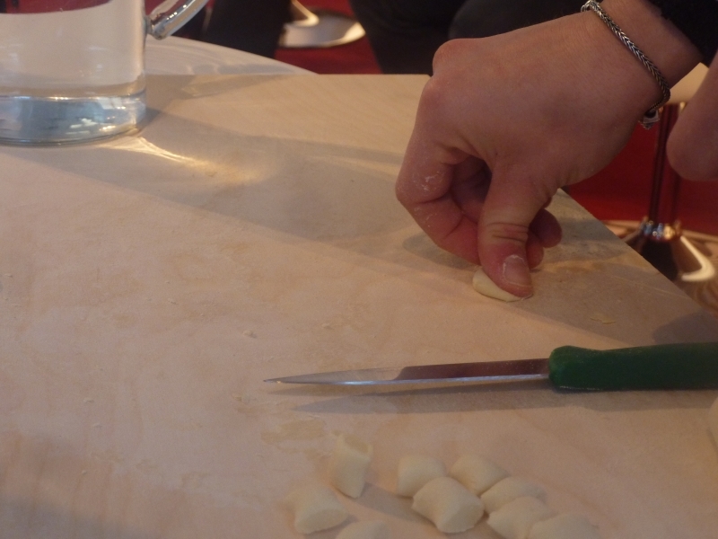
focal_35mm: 72
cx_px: 359
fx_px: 1493
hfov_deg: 27.0
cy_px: 270
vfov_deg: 20.4
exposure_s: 1/80
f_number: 4.1
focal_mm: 11.9
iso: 250
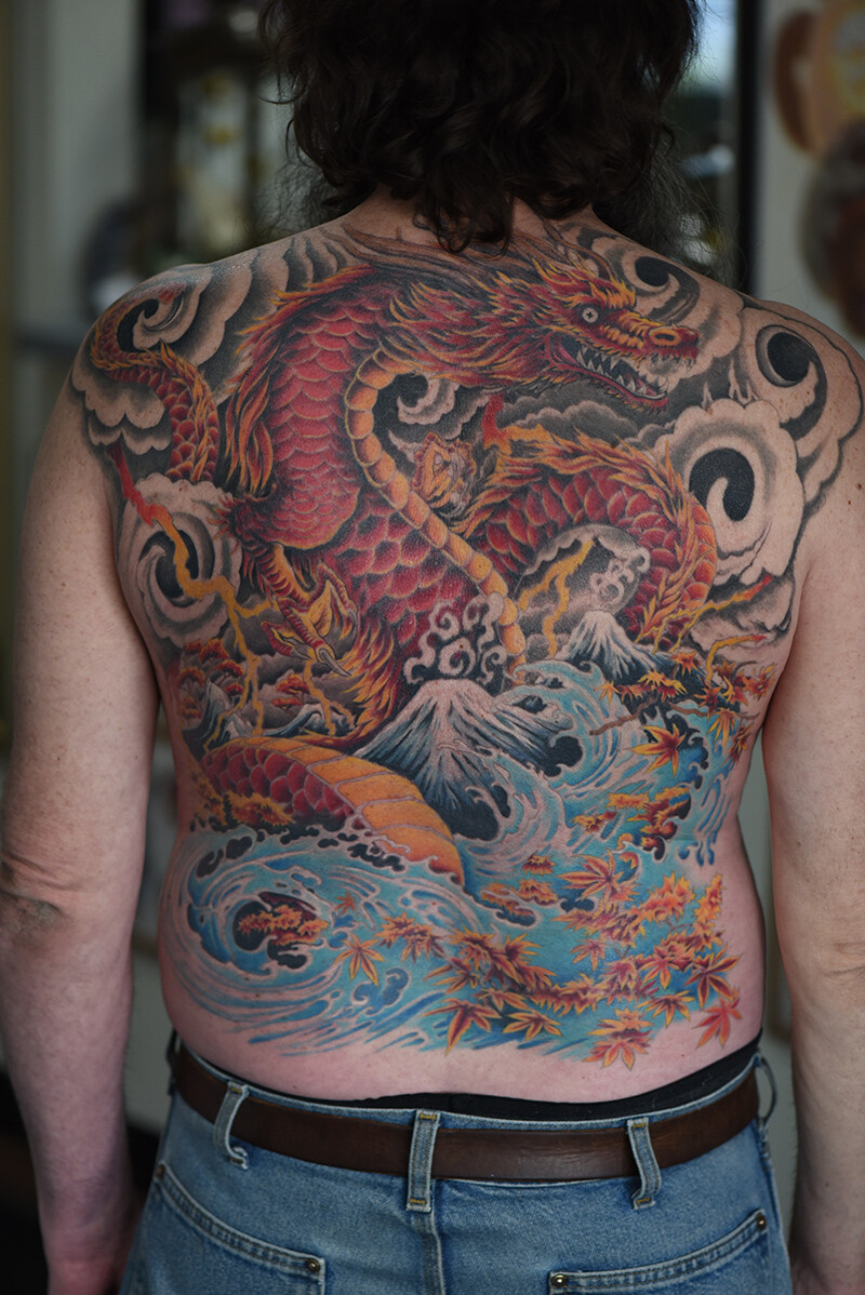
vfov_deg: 19.4
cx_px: 432
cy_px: 648
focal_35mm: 105
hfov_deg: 13.1
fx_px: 3780
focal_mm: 105
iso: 720
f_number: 3.5
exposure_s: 1/125
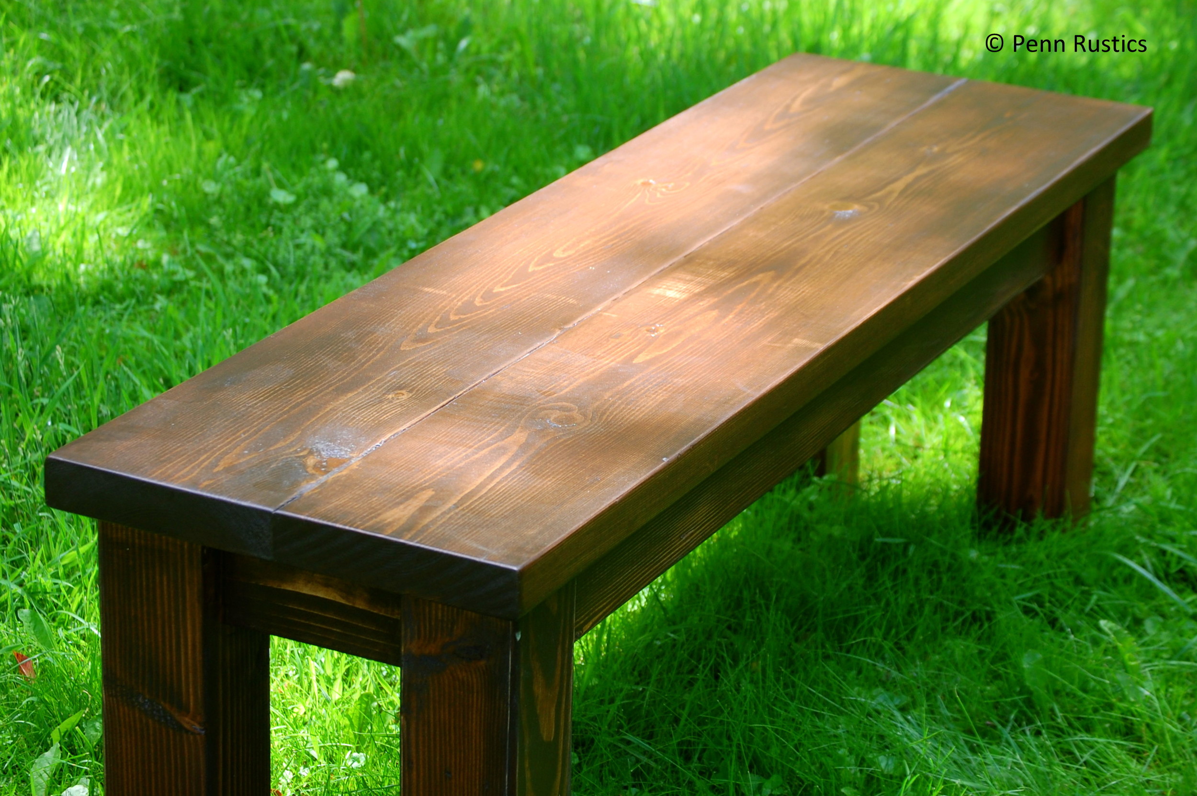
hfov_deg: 24.6
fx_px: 2741
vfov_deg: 16.5
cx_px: 598
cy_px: 398
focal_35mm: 82
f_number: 6.3
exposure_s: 1/125
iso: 200
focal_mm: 55
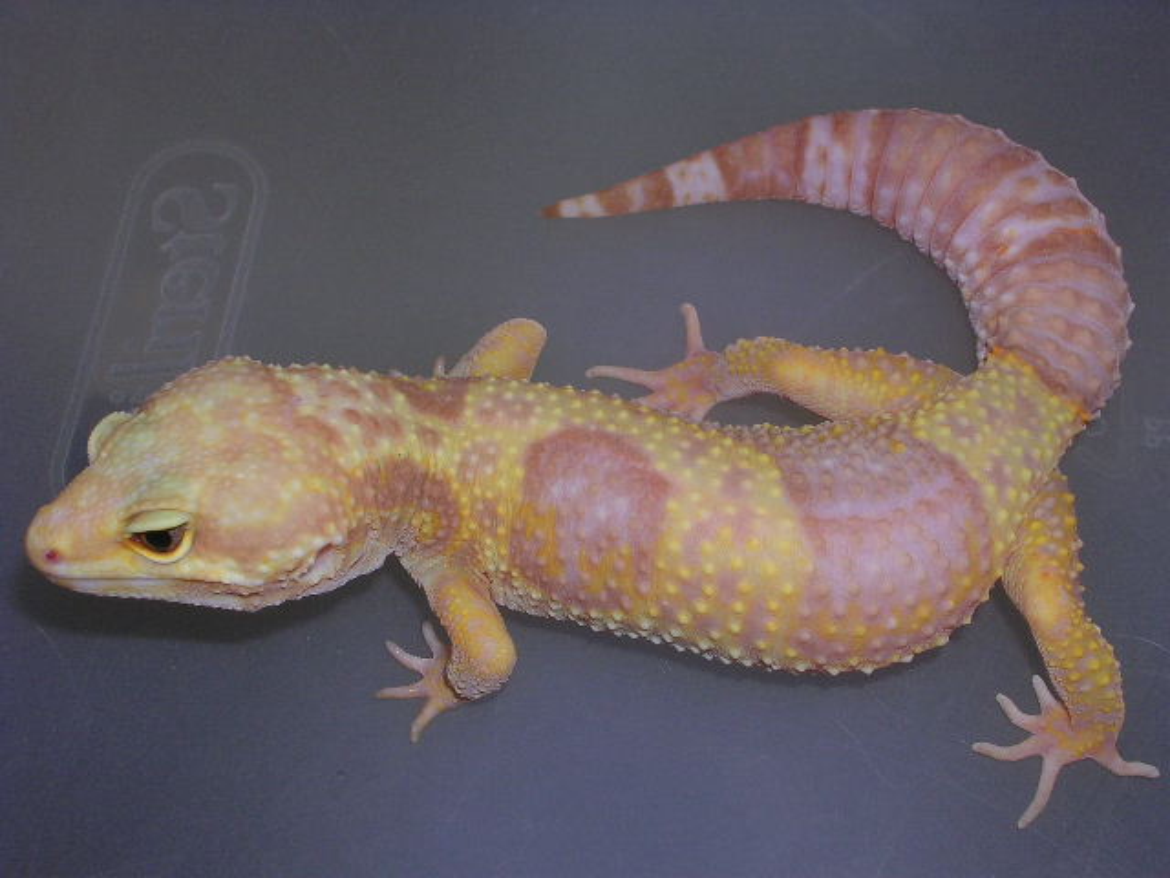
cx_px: 585
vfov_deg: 23.3
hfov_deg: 30.7
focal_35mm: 63
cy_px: 439
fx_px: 2129
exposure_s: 1/60.1
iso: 50
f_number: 7
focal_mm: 9.6
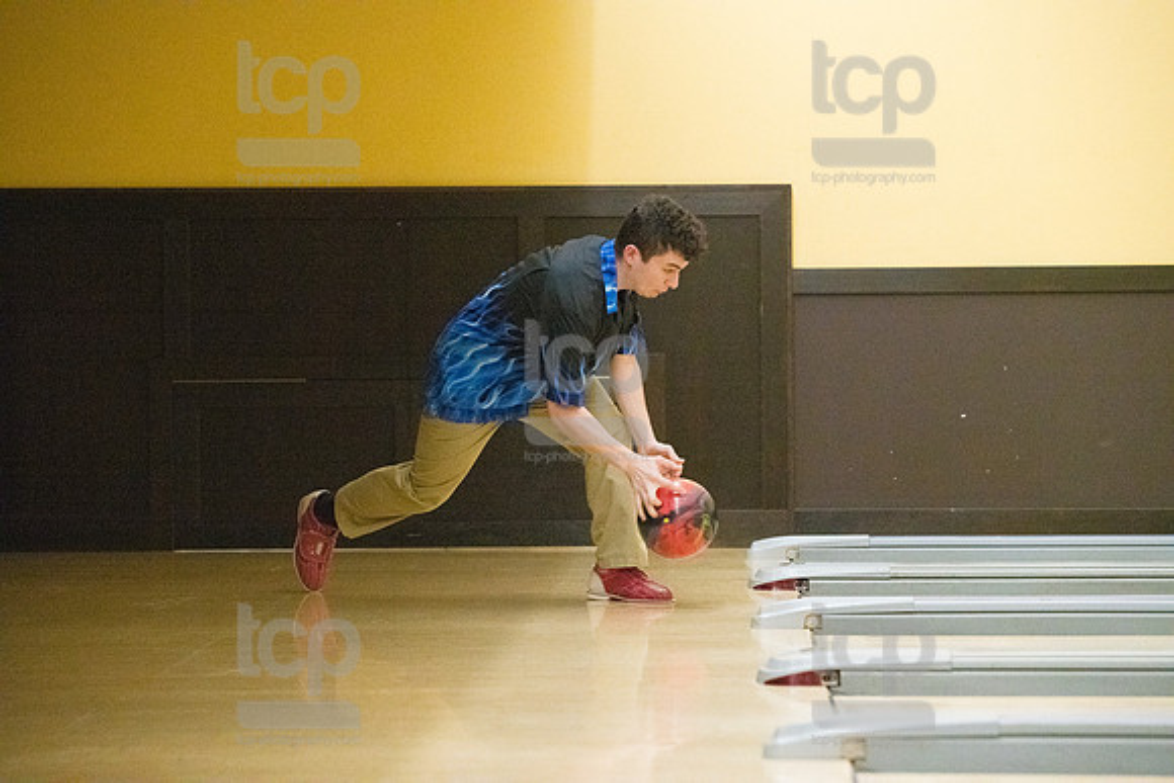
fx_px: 4403
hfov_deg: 15.2
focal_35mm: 135
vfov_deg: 10.2
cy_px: 392
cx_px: 587
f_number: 4.5
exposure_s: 1/1000
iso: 10000
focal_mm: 135
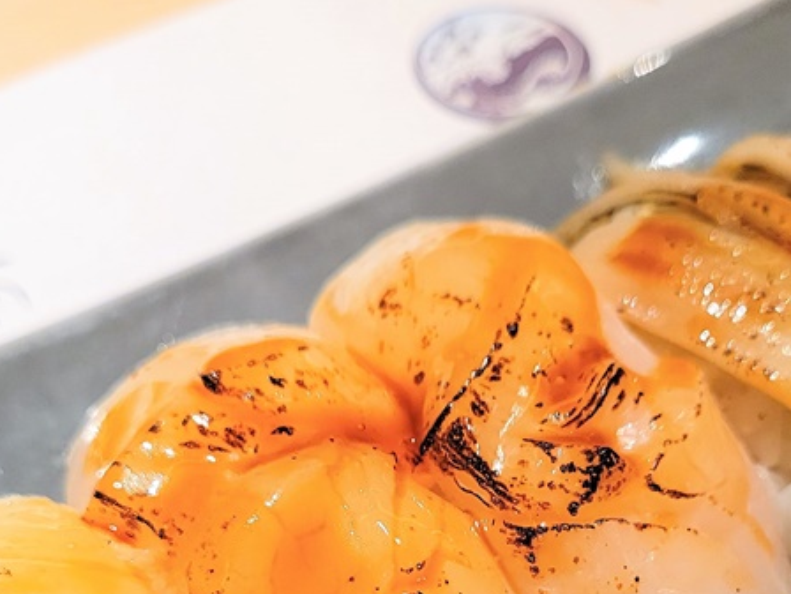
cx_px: 448
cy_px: 575
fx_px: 1325
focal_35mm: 58
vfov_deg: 24.3
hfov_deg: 33.2
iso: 320
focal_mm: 5.4
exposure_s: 1/120
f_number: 1.8
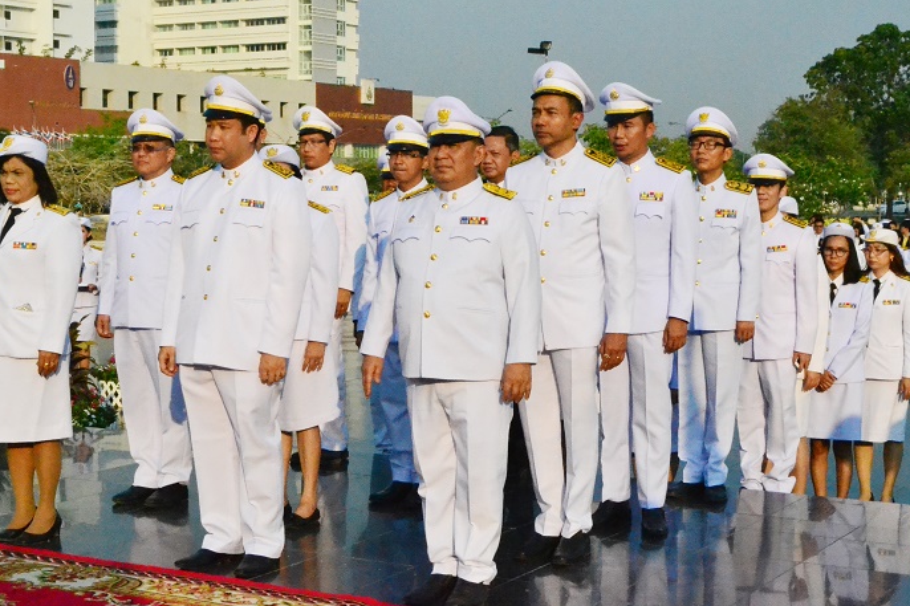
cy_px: 261
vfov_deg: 21.5
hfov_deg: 31.9
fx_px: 1592
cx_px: 414
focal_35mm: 63
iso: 6400
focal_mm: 36
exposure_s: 1/2000
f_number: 22
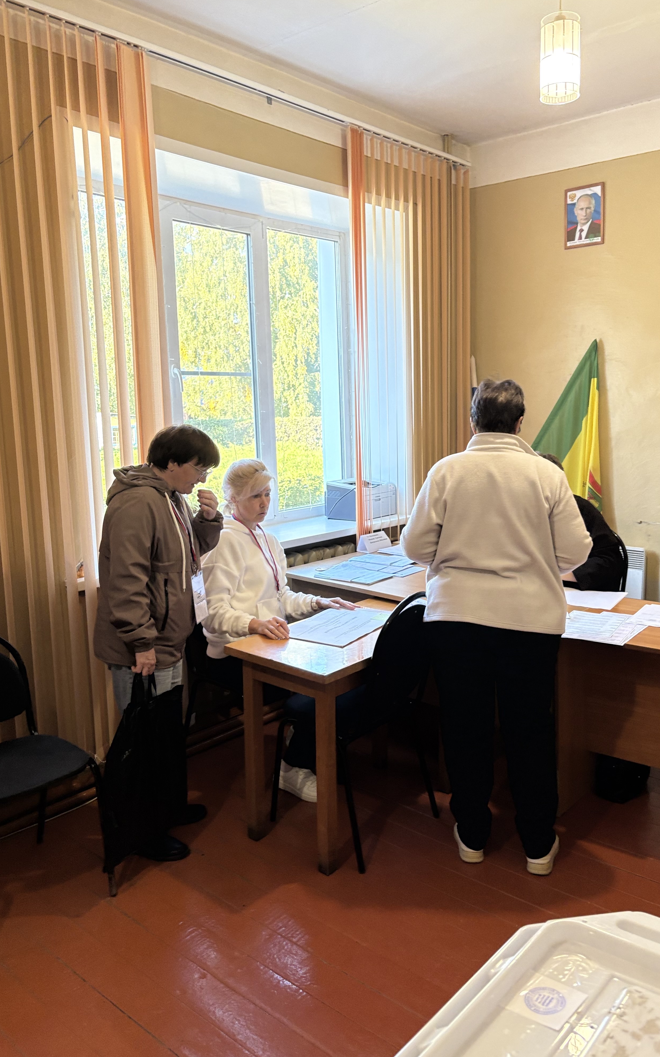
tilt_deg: -9.1
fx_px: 806
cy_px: 521
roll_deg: +0.6
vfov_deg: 66.5
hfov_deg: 44.4
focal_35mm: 28
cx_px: 380
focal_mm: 5.96
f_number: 1.6
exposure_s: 1/122
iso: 125
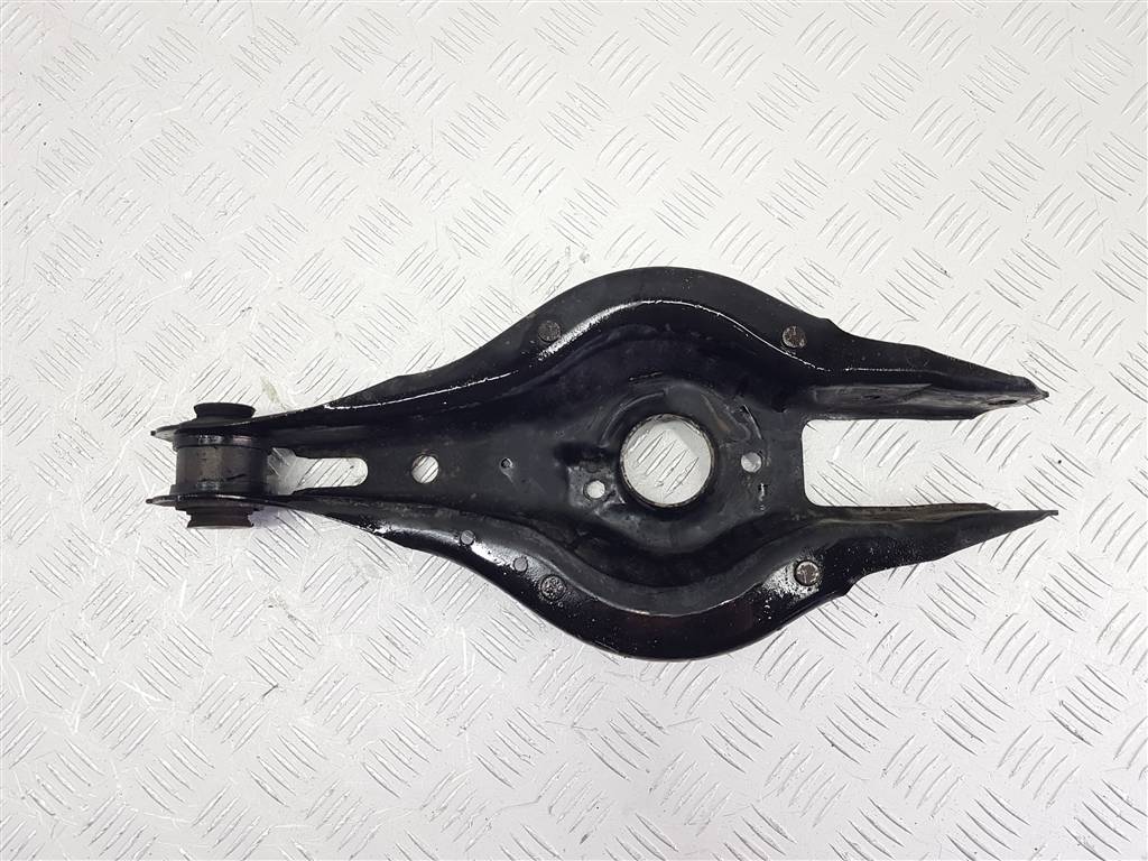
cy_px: 430
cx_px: 574
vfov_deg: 53.1
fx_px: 862
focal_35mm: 26
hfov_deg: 67.3
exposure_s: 1/100
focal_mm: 4.2
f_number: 1.7
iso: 80
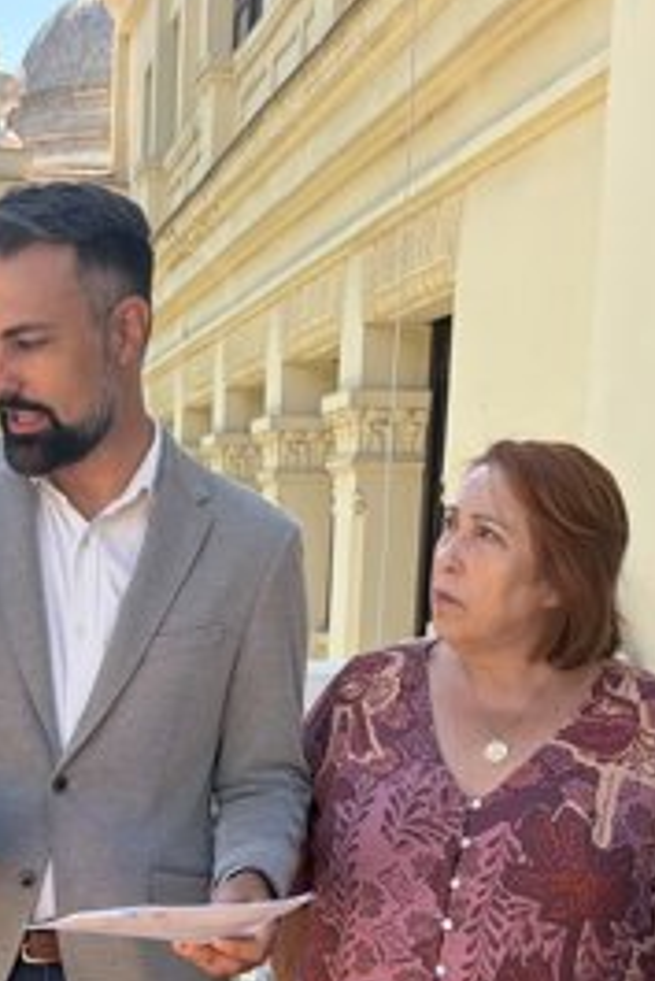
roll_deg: -1.1
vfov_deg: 30.1
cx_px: 111
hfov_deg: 20.7
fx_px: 1772
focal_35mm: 65
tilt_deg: -9.7
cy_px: 800
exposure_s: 1/4167
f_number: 1.78
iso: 400
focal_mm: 6.76
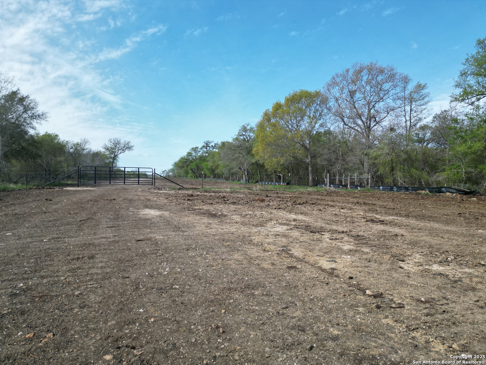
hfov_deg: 71.6
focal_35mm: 24
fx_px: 337
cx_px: 243
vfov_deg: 56.8
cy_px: 182
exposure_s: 1/2500
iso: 130
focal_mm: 6.72
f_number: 1.7
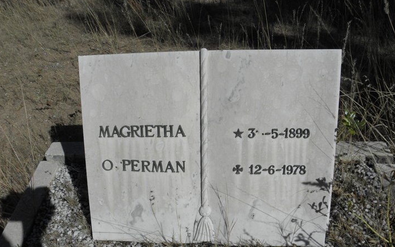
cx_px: 174
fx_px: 334
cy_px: 161
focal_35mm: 31
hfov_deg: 61.0
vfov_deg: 40.2
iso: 64
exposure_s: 1/1250
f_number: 5.6
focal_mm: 4.6
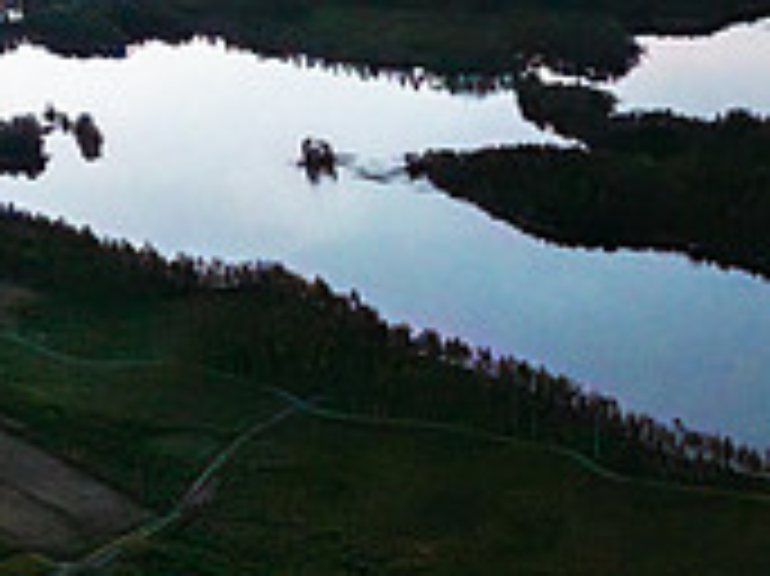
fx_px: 2089
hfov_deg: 18.4
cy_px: 303
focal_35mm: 94
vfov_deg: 15.7
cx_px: 1174
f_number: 4
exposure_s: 1/2000
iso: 1000
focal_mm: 28
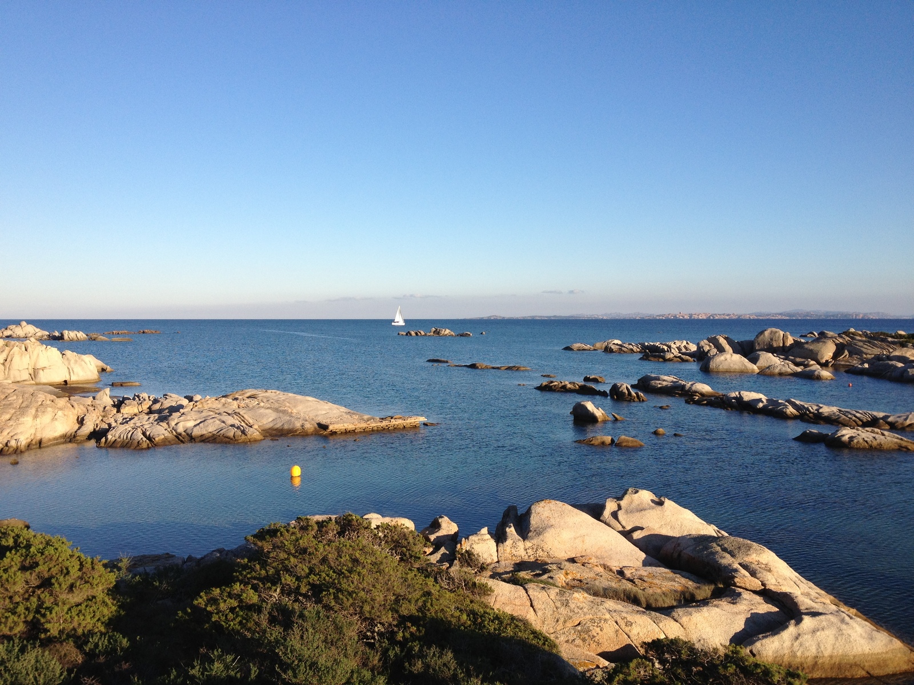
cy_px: 342
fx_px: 924
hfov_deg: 52.6
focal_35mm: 35
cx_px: 457
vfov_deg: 40.7
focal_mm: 4.28
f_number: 2.4
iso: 64
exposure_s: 1/1227
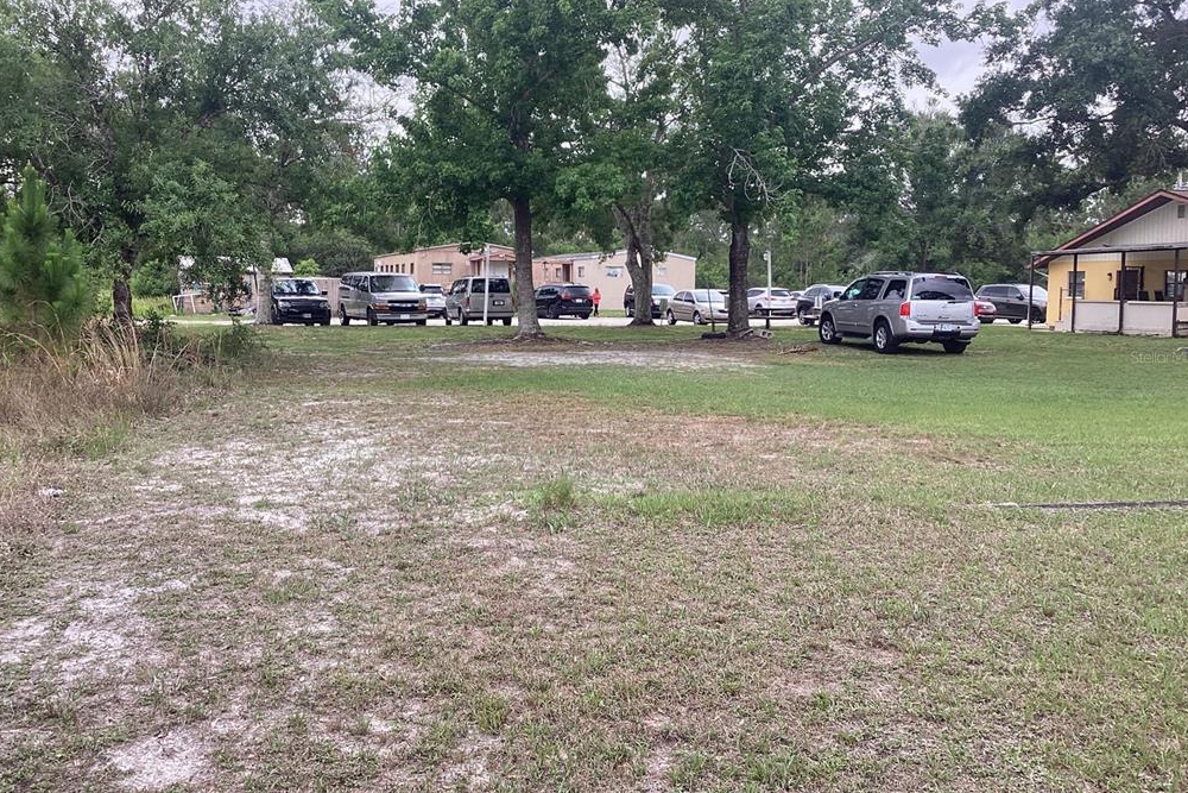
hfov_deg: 57.2
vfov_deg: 39.9
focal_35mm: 33
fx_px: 1089
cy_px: 357
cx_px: 594
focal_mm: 3.3
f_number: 2.4
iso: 25
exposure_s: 1/212
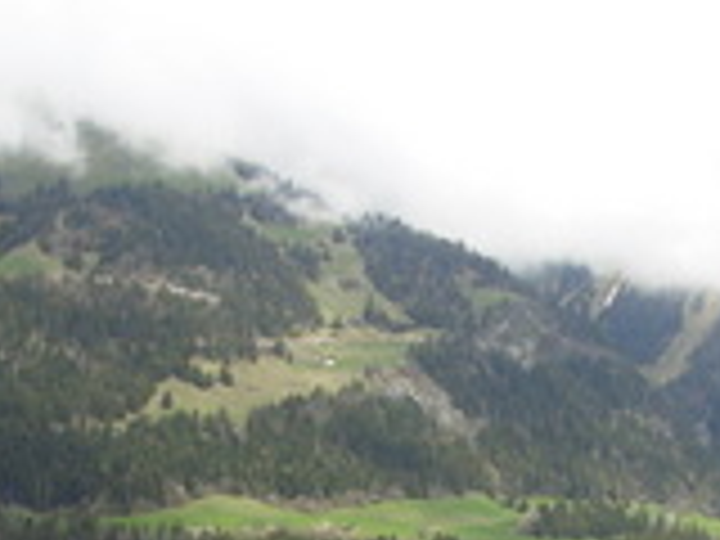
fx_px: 1976
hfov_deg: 20.5
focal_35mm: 95
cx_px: 526
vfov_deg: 15.2
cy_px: 580
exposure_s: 1/966
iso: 50
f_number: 2.9
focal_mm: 6.3
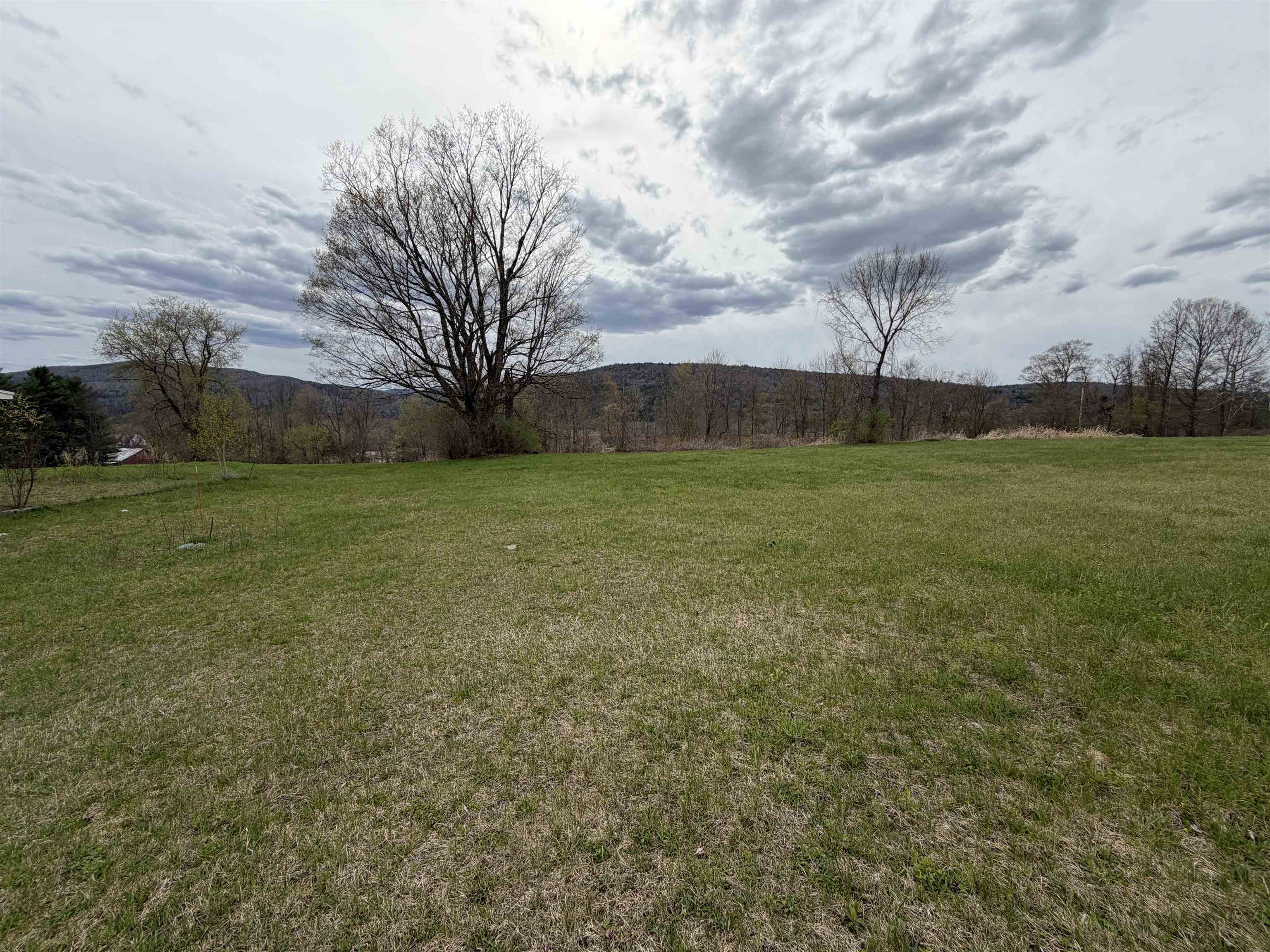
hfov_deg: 102.1
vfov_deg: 85.7
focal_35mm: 14
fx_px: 514
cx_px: 635
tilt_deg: -6.0
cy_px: 476
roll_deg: -0.5
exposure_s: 1/876
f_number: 2.2
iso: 20
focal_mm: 2.22
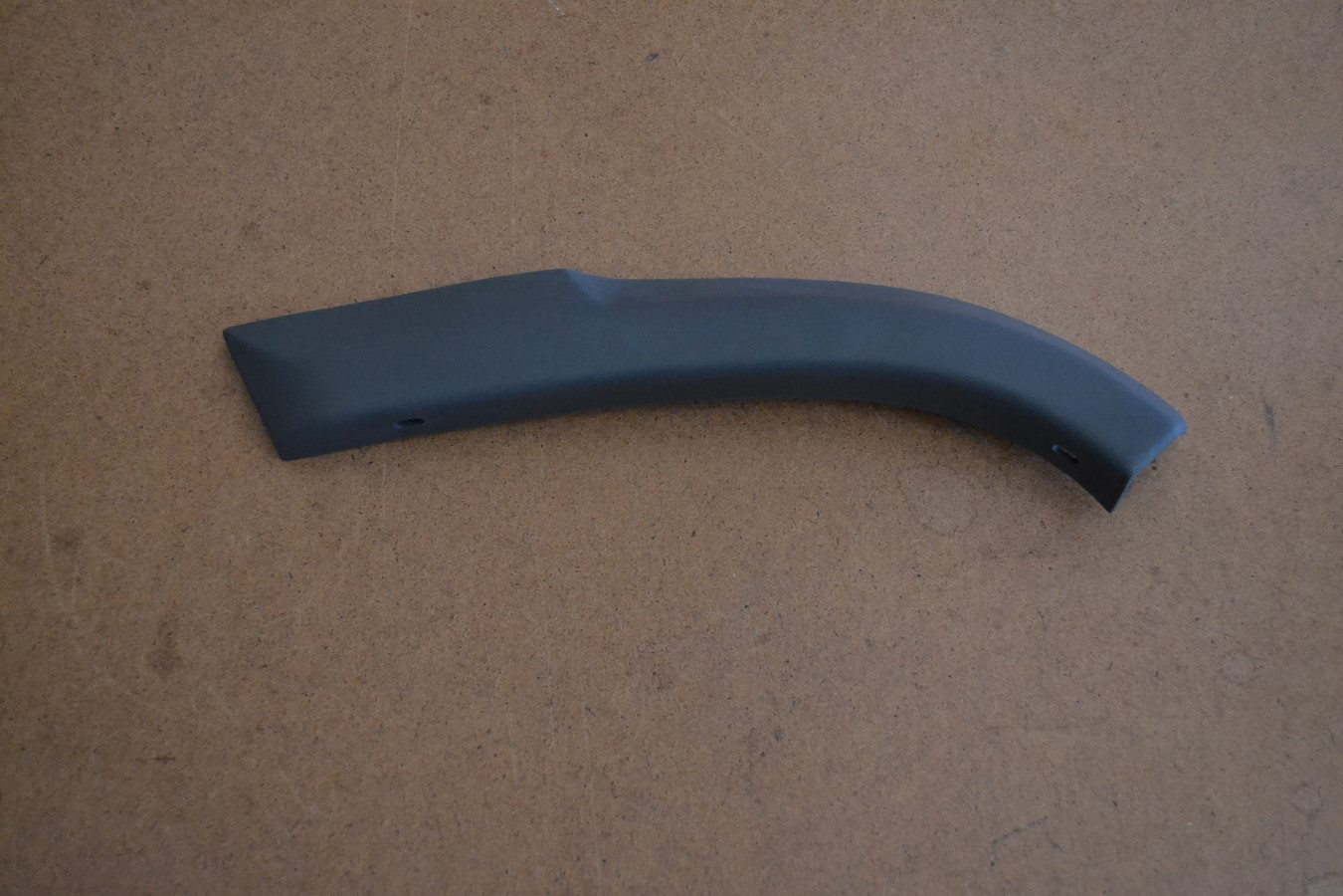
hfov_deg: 53.1
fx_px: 1343
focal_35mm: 36
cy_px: 448
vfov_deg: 36.9
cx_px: 672
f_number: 4
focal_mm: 24
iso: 3200
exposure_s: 1/30
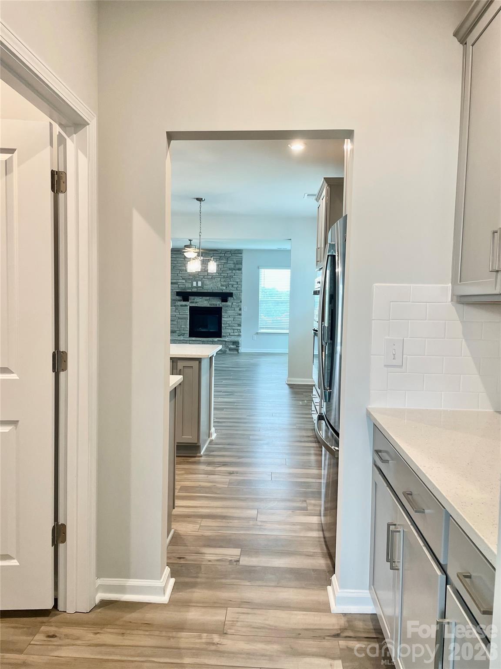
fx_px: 502
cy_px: 334
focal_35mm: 26
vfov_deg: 67.3
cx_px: 250
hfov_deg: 53.1
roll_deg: -1.7
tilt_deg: -1.9
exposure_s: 1/120
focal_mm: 4.2
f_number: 1.6
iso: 100
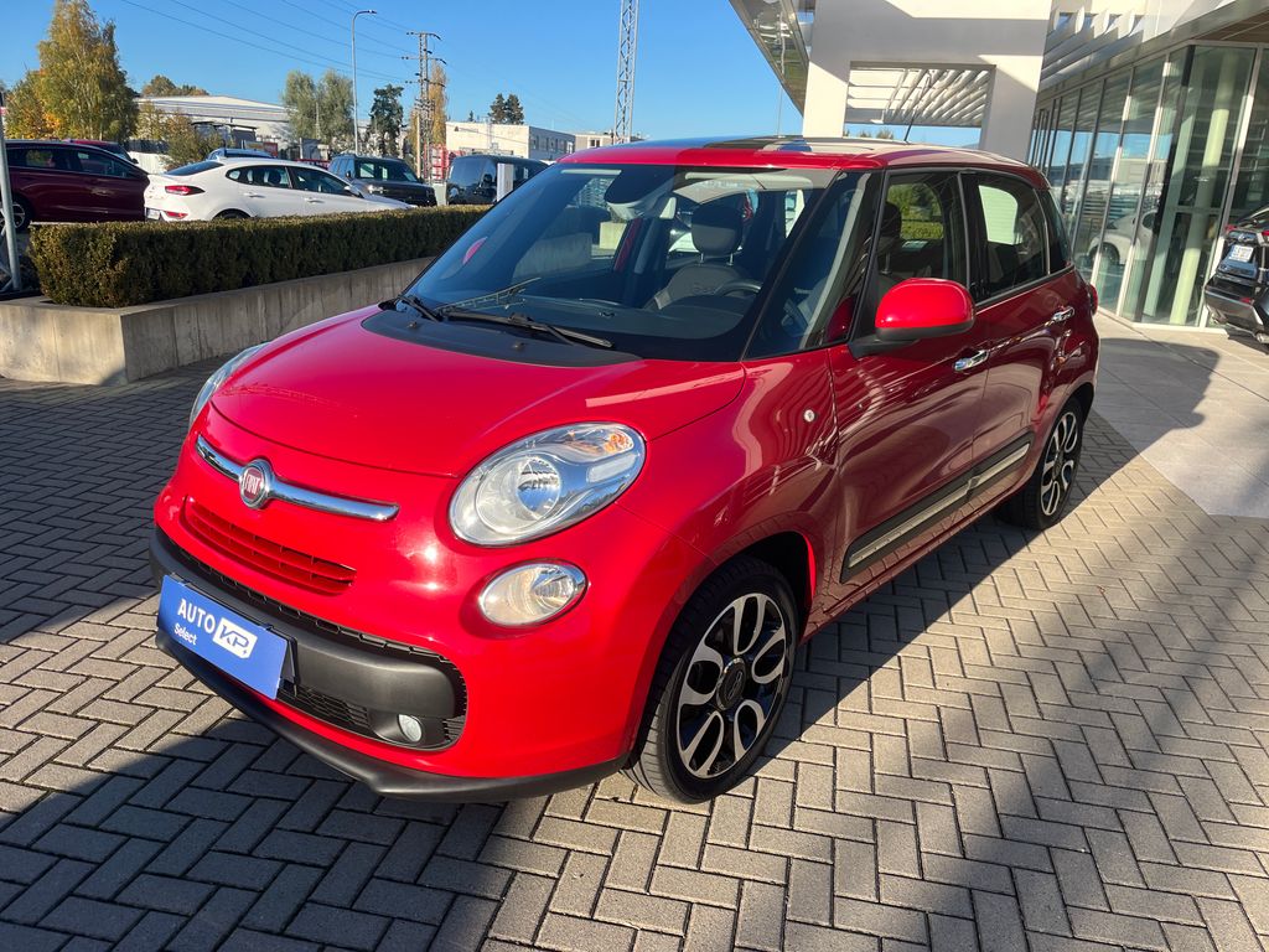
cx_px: 634
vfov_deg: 53.1
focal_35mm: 26
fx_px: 953
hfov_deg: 67.3
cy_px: 476
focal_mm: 5.1
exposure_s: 1/1175
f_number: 1.6
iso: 50
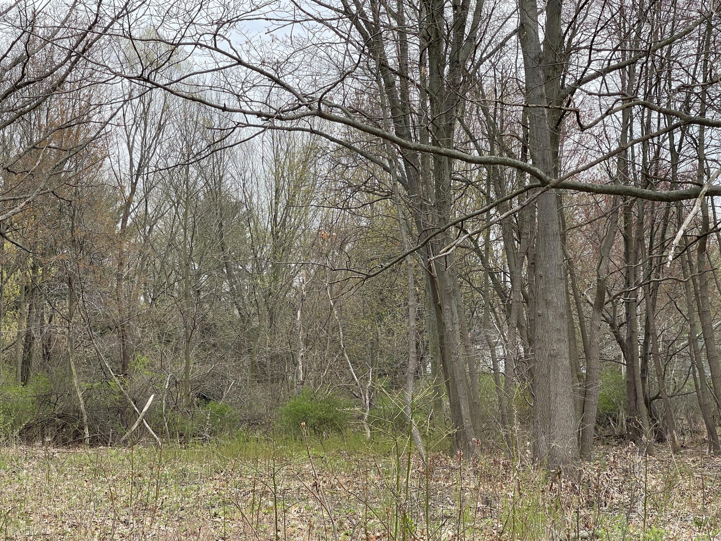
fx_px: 1333
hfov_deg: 30.3
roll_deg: +0.5
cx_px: 360
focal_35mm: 64
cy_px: 270
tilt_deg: +4.9
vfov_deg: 22.9
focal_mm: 7.5
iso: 20
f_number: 2.2
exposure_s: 1/523
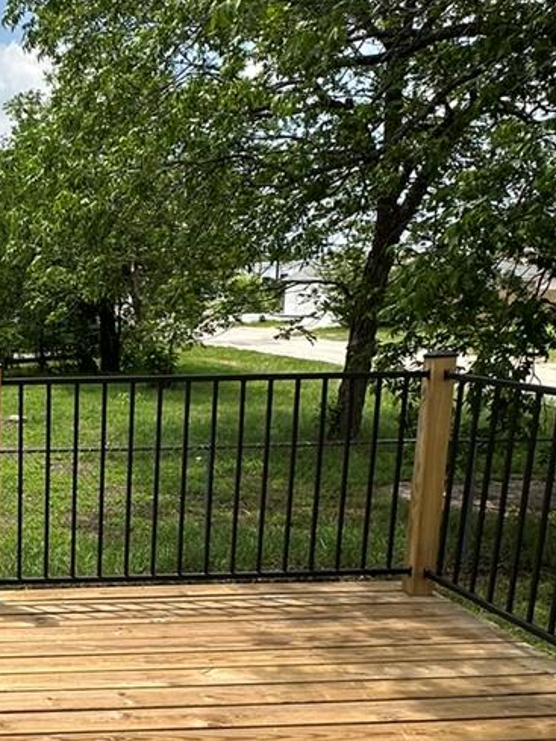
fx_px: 942
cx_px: -71
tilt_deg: -14.3
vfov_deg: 42.0
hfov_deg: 29.3
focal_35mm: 44
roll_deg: +0.8
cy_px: 526
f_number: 2.2
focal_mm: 2.22
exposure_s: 1/2304
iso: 50
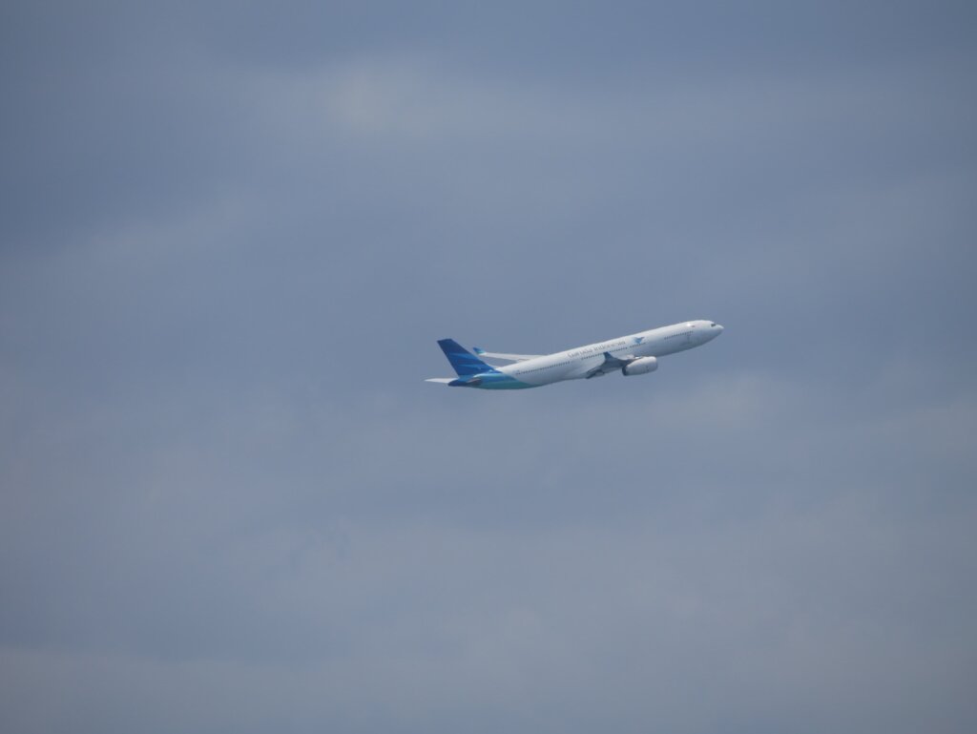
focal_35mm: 378
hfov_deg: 5.2
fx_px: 10674
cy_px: 367
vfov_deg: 3.9
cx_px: 488
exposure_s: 1/1600
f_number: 7.1
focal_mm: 189
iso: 200
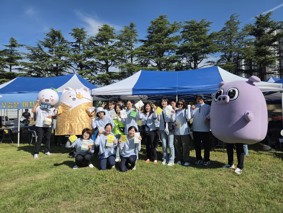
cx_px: 142
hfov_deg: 73.9
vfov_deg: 58.9
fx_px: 188
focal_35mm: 23
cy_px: 106
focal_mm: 5.4
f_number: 1.8
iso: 80
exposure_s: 1/6032
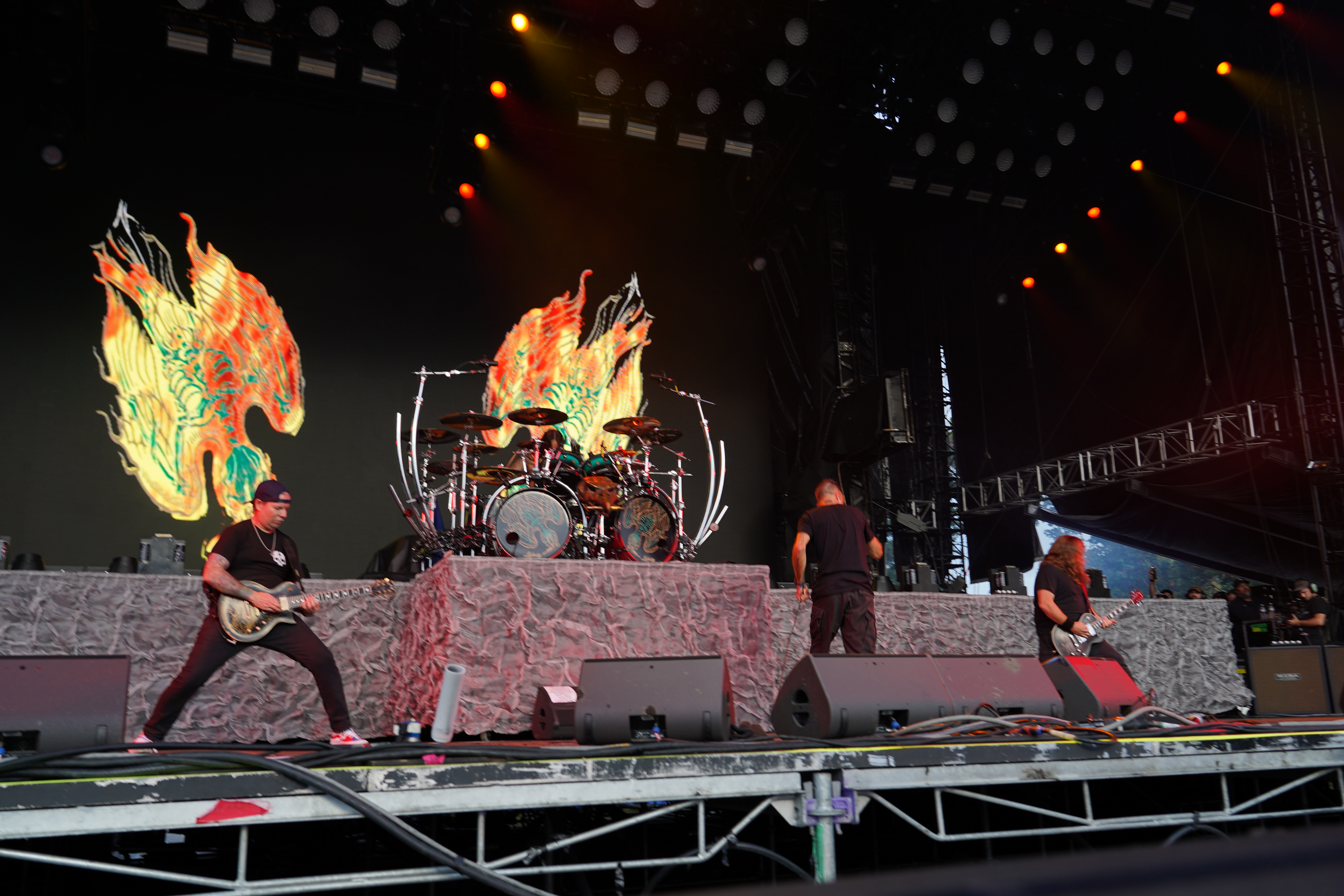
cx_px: 672
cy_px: 448
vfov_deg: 43.6
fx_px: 1120
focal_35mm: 30
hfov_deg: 61.9
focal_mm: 30
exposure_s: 1/50
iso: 100
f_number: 5
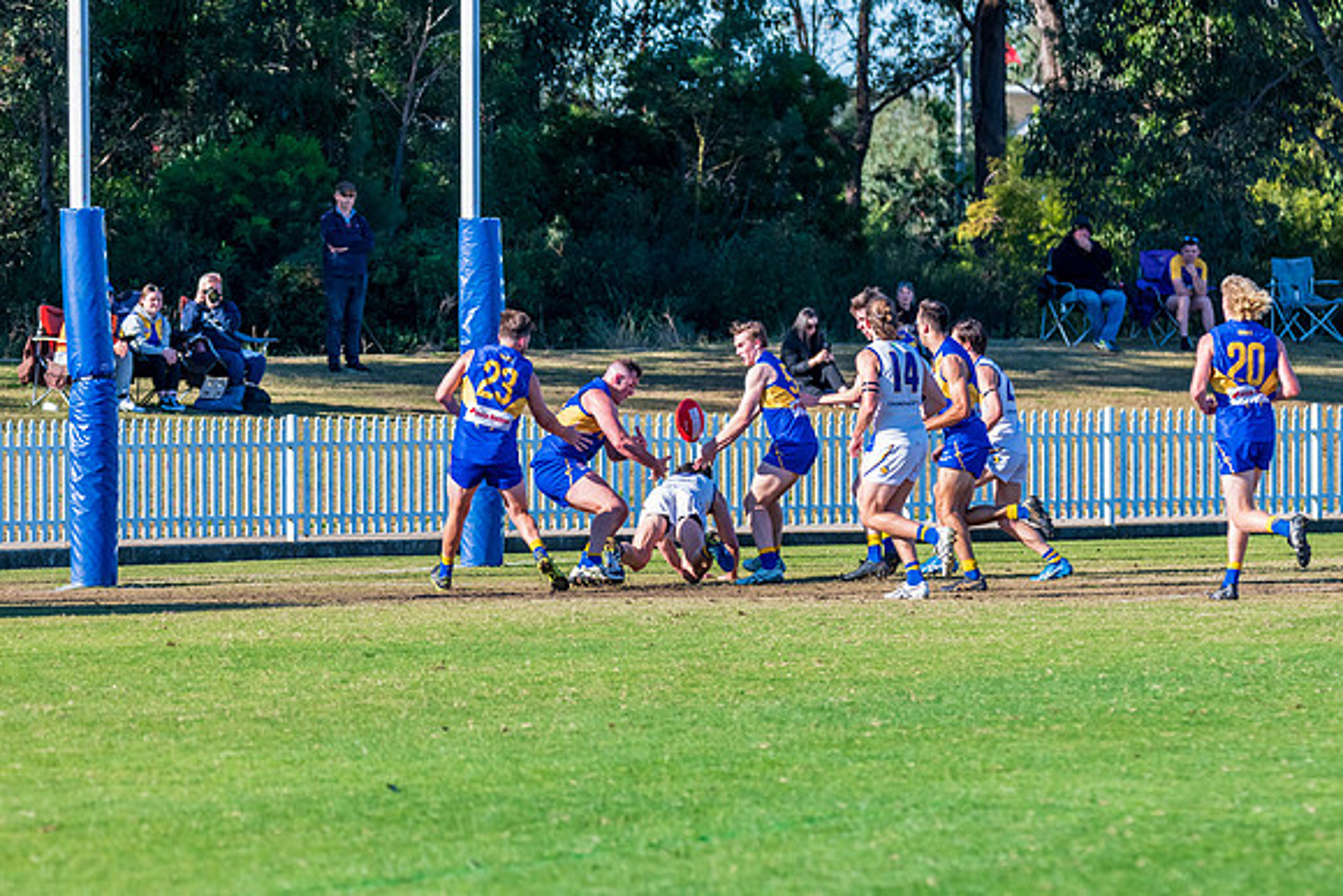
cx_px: 646
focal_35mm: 296
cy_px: 462
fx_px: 11036
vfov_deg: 4.6
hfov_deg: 7.0
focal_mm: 250
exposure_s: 1/1250
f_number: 8
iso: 800
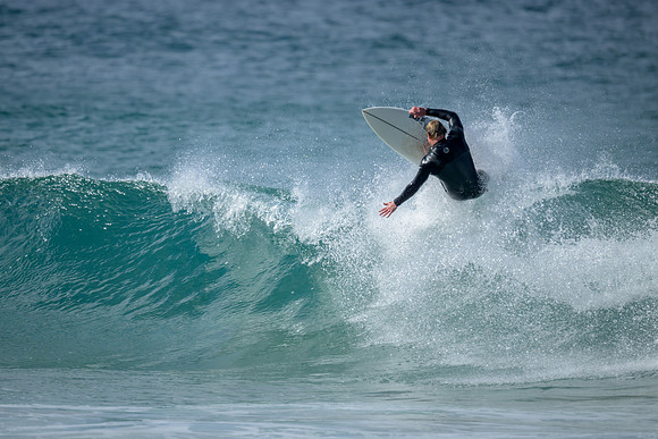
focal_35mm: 800
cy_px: 220
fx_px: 14625
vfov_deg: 1.7
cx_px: 329
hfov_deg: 2.6
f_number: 6.3
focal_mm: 800
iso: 360
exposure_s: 1/2500
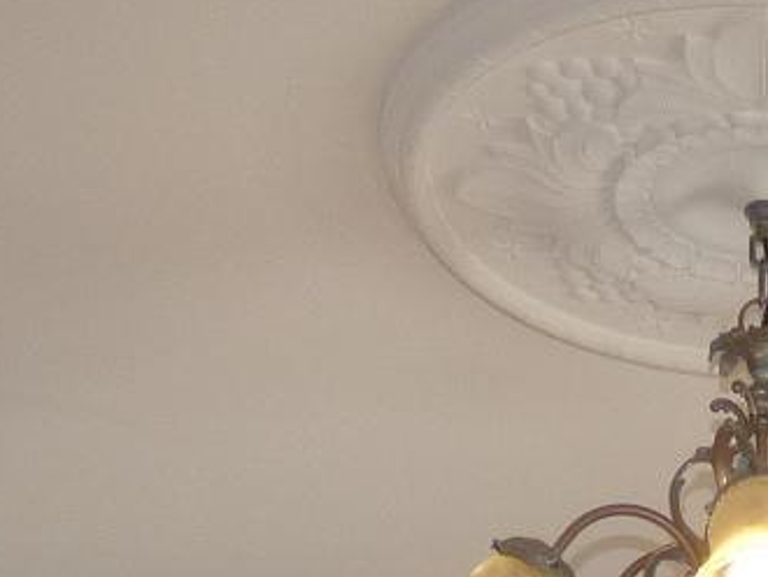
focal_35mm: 124
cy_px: 1677
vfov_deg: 9.6
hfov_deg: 15.5
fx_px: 2753
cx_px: 824
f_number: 2.8
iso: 100
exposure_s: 1/250
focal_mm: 3.58
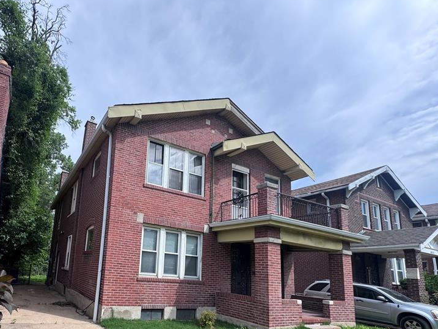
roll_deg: -3.8
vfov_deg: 63.9
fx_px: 253
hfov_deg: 78.0
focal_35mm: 20
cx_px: 133
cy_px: 226
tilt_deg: +9.2
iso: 50
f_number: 2.2
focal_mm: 2.22
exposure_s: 1/1143
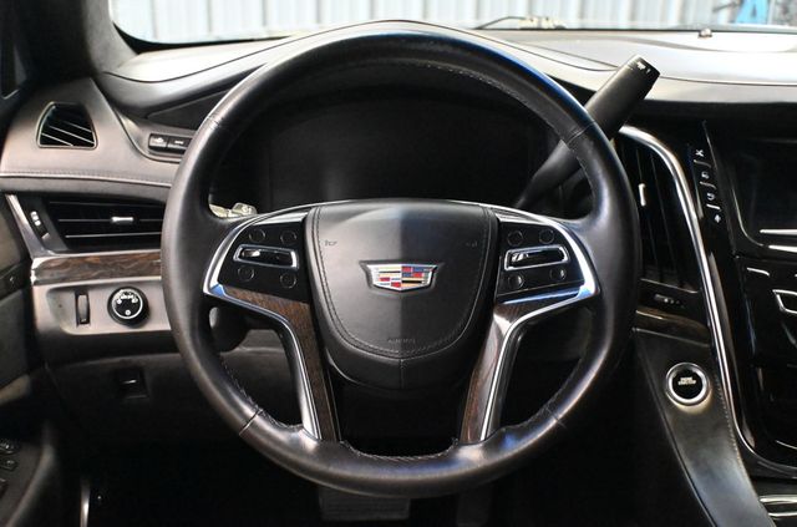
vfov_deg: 33.4
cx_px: 398
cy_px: 264
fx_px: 878
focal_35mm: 40
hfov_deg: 48.8
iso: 12800
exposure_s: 1/50
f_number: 4.5
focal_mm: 26.5
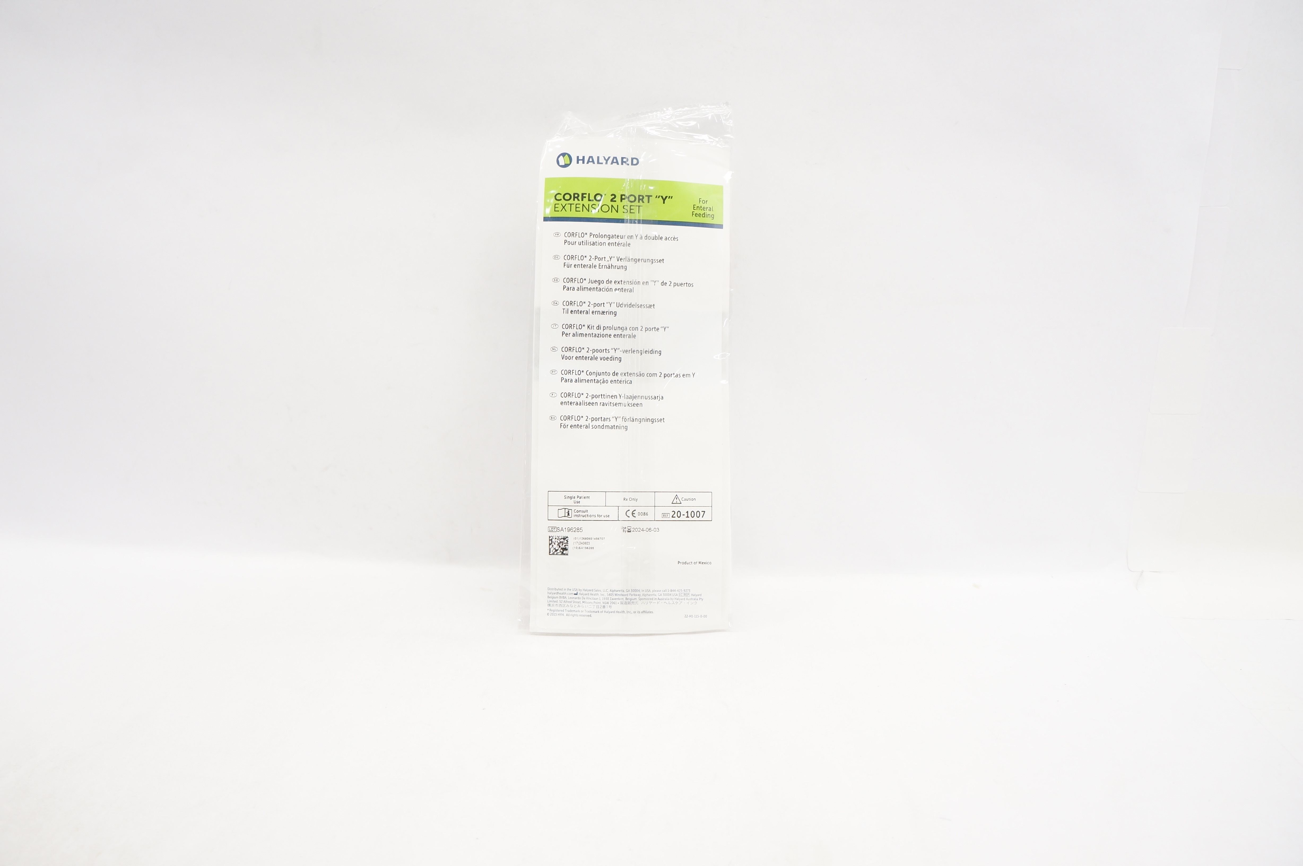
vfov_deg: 47.8
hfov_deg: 67.4
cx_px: 652
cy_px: 433
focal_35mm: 27
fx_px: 976
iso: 400
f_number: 5.6
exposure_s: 1/60
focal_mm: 18
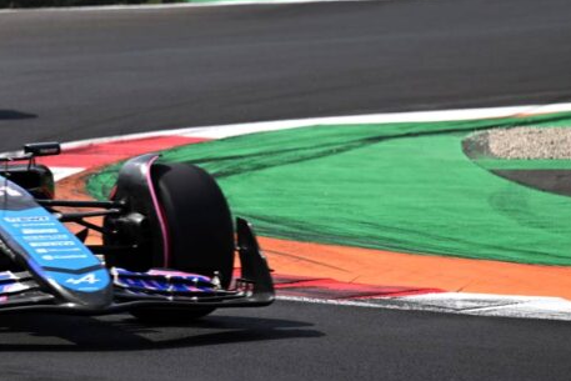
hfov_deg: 4.9
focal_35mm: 422
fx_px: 6695
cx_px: -150
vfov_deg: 3.3
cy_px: 44
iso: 40
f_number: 4
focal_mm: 165
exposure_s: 1/400
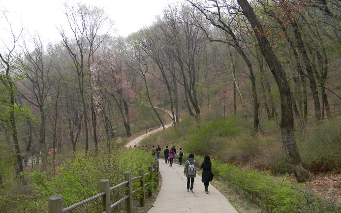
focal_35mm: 30
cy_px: 88
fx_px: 279
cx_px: 171
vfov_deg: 41.7
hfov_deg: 62.9
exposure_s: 1/66.6
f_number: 3.5
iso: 80
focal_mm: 5
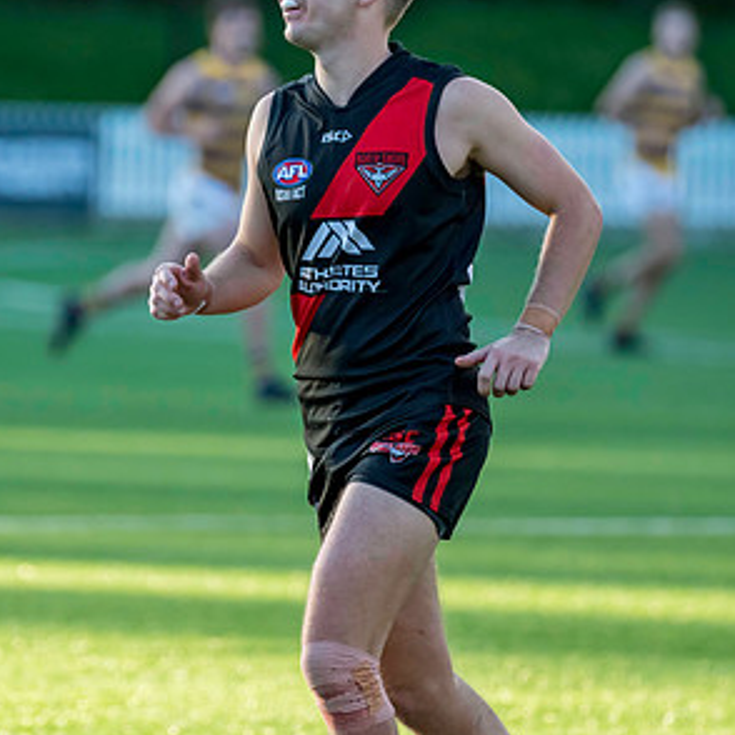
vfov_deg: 3.2
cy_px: 320
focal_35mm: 552
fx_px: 13260
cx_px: 157
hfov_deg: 3.2
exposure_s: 1/2000
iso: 800
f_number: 4
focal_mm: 270
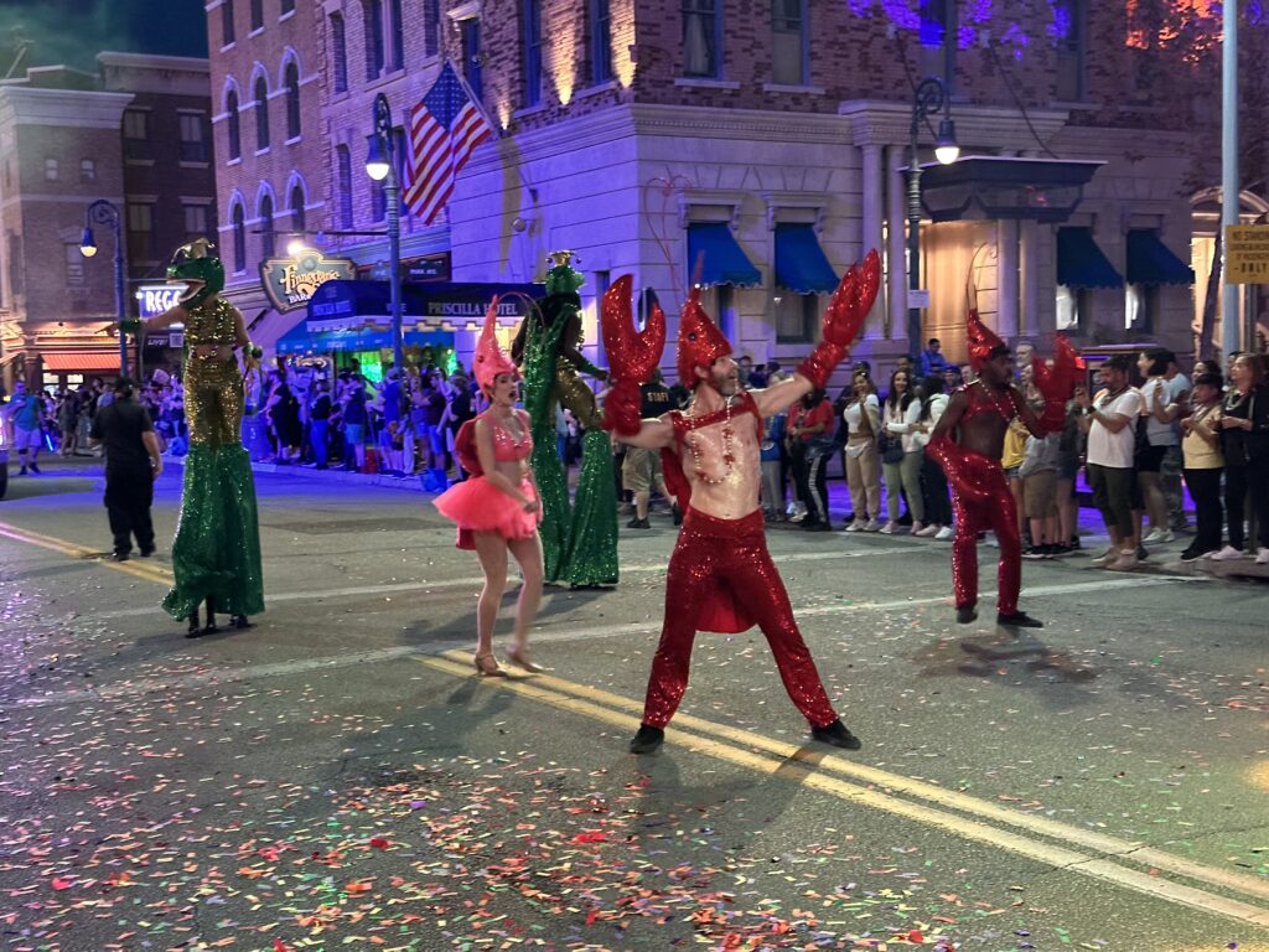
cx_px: 634
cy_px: 476
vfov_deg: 30.3
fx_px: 1760
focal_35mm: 48
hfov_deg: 39.7
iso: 640
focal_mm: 6.86
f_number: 1.78
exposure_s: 1/30
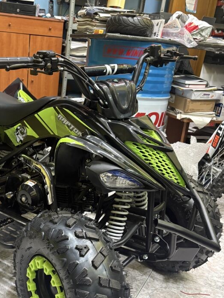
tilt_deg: -21.2
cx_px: 54
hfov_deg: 35.1
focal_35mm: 40
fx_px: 345
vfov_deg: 46.4
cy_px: 187
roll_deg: -3.9
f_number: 1.6
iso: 500
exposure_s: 1/50
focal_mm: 5.96
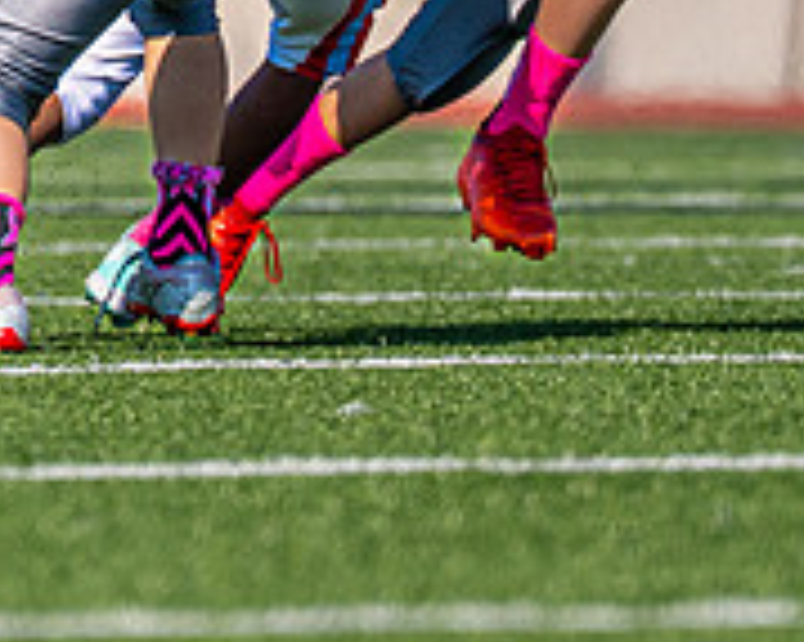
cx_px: 42
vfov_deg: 1.3
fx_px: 28515
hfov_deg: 1.6
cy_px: -305
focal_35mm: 1199
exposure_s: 1/3200
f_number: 2.8
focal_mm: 200
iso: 100
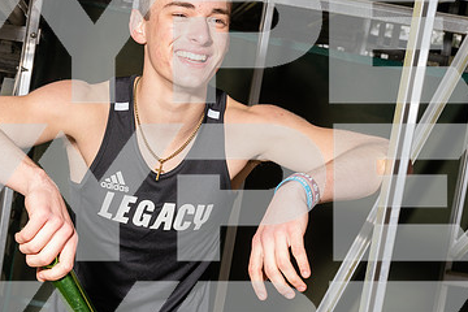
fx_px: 858
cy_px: 193
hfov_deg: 30.3
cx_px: 152
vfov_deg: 20.6
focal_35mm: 66
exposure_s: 1/250
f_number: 8
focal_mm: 41
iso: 160
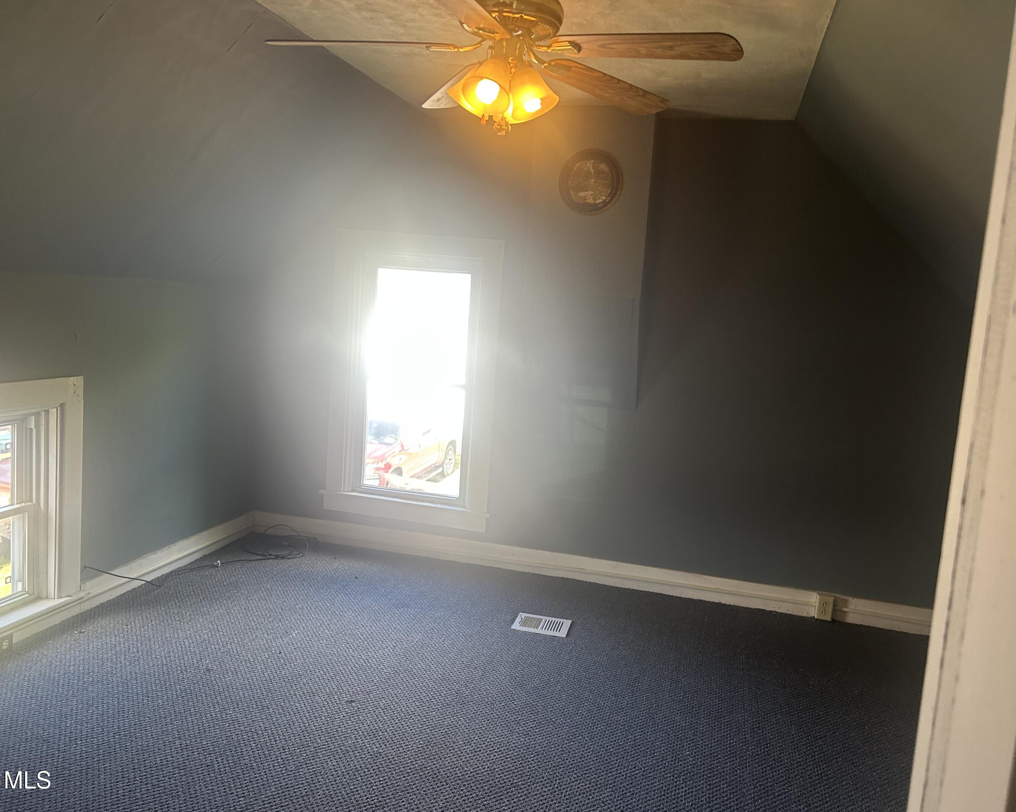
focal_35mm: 28
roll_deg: -3.6
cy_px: 399
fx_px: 842
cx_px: 487
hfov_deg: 62.2
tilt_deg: -7.3
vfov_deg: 51.5
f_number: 1.5
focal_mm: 5.7
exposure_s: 1/120
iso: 80
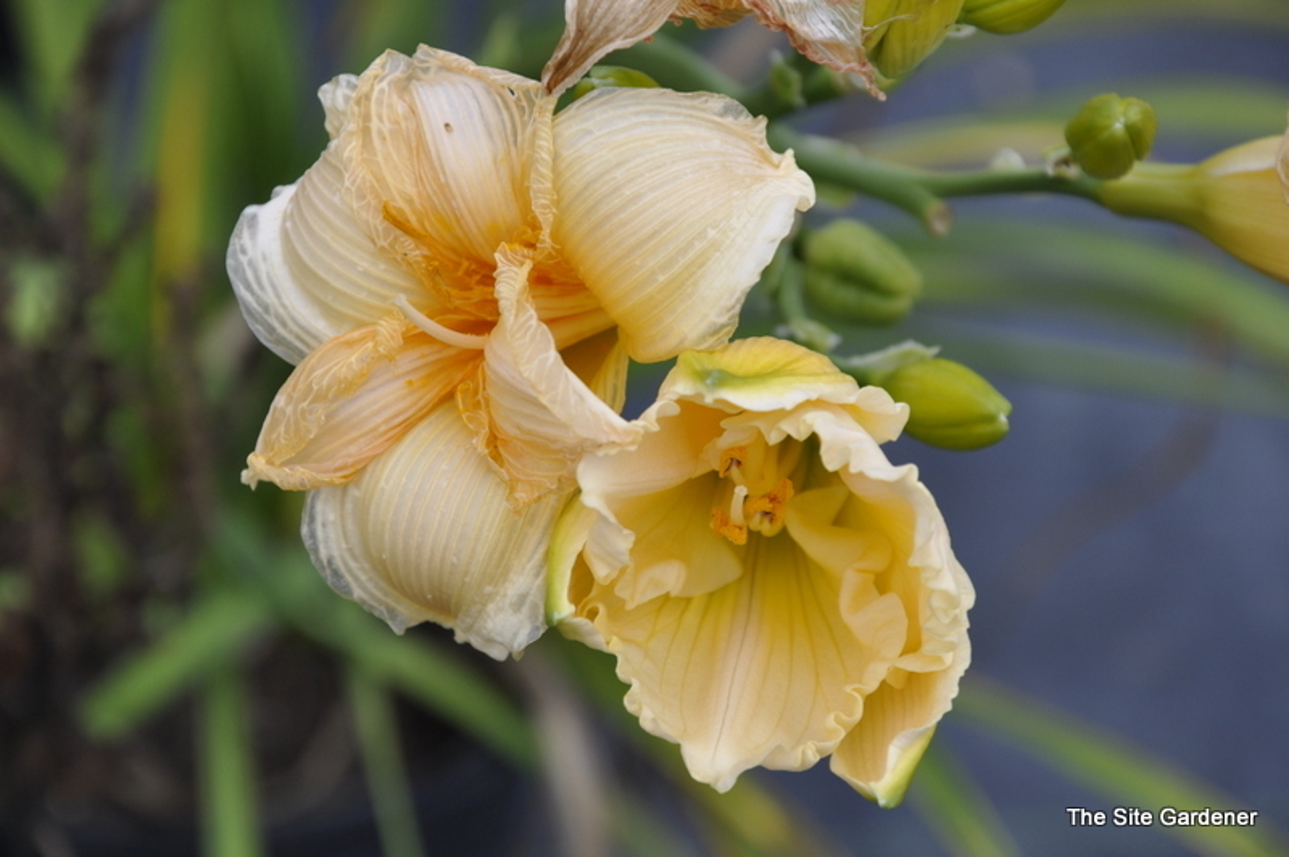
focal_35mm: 147
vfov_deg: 9.3
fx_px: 5259
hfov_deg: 14.0
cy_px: 428
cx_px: 644
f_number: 9
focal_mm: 98
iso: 200
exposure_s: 1/320
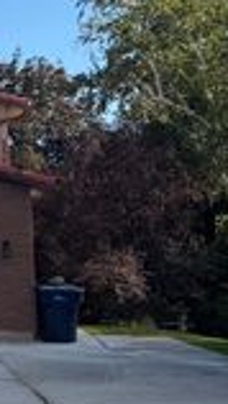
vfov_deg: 25.6
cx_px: -320
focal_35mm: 83
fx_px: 891
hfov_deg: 11.8
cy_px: 180
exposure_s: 1/1770
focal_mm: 6.76
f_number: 1.78
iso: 80
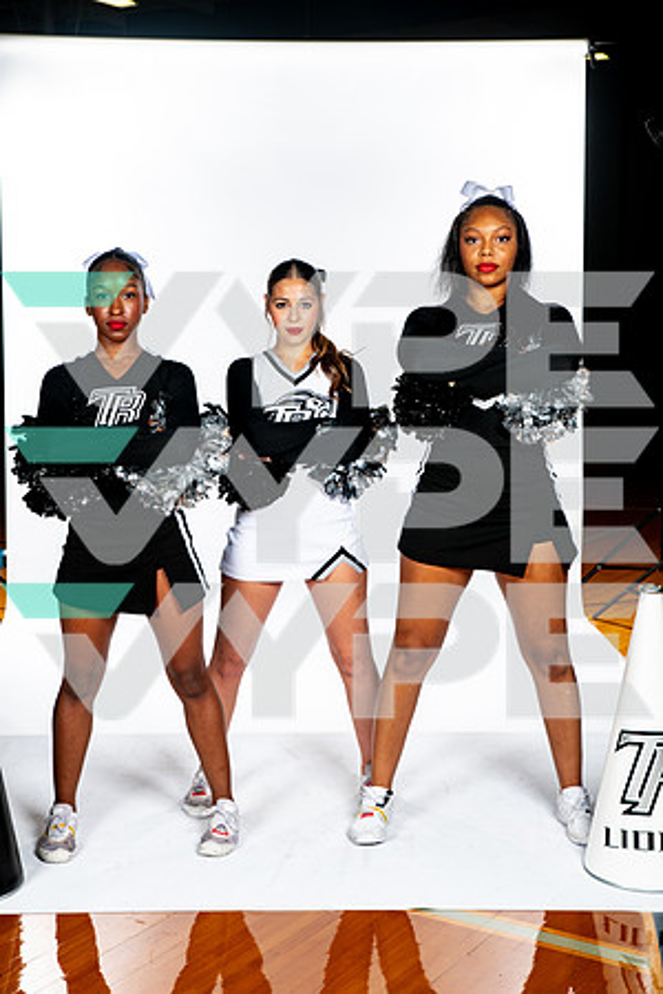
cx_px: 332
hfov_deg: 24.6
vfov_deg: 36.2
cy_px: 497
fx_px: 1519
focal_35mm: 55
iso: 250
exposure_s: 1/320
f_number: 7.1
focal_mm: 55
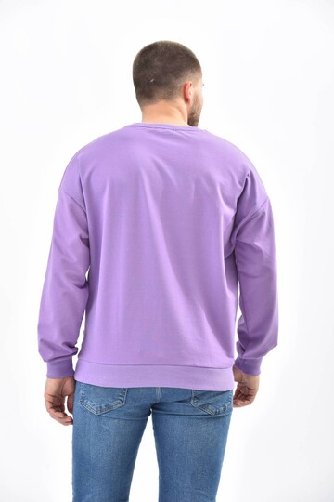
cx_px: 167
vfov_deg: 17.6
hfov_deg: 11.8
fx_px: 1614
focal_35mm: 116
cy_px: 251
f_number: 7.1
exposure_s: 1/160
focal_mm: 116
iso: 100
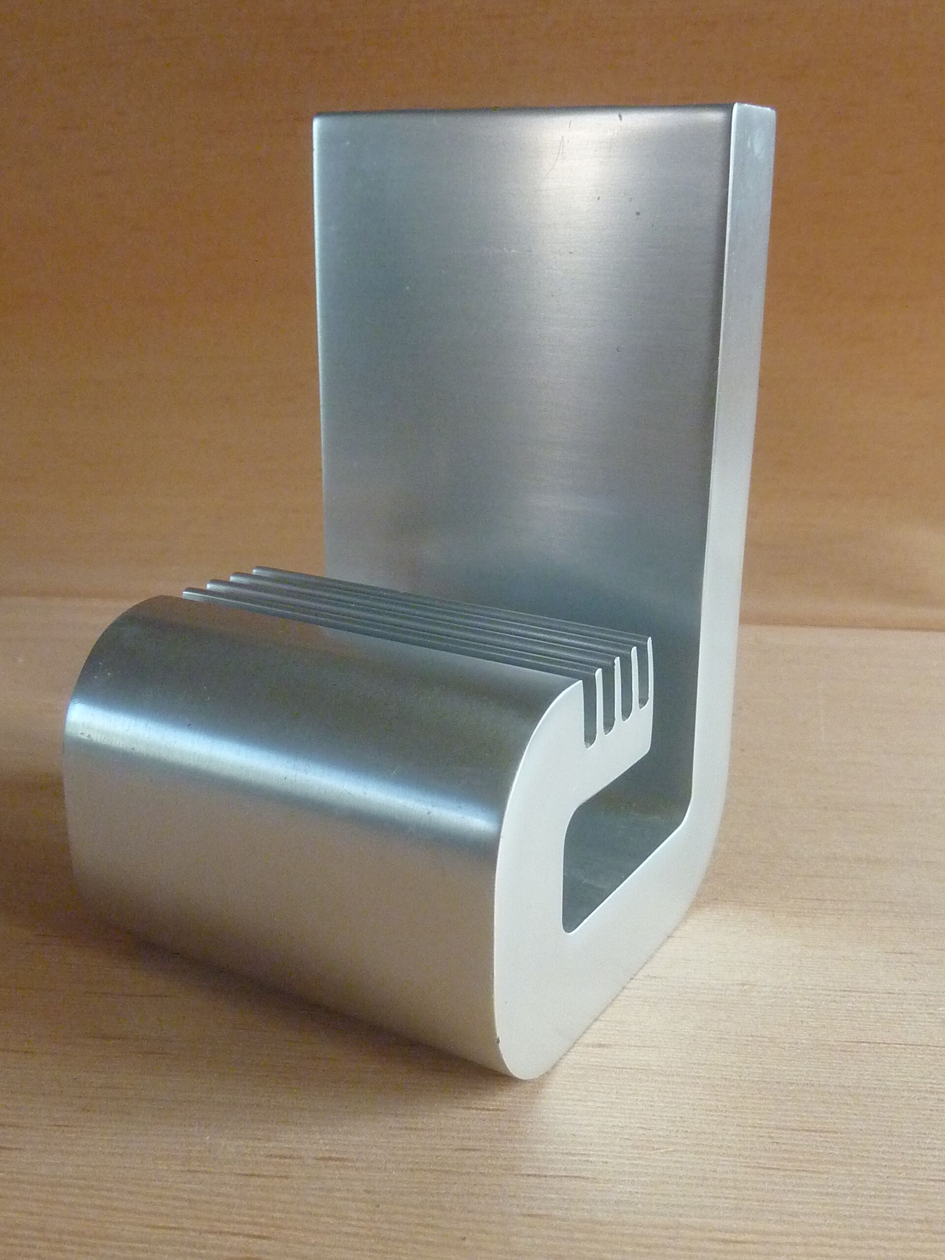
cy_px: 630
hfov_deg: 39.7
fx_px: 1310
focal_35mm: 36
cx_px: 472
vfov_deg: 51.4
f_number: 3.3
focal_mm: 4.1
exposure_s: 1/60
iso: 400
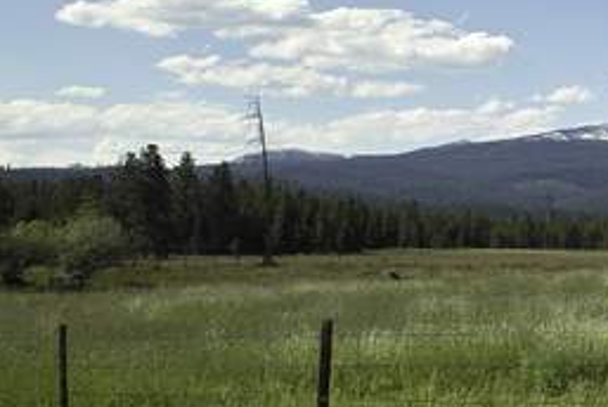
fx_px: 1471
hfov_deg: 19.8
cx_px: 944
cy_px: 167
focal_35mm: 87
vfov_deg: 15.7
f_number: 8
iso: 100
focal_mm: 16.6
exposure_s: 1/200
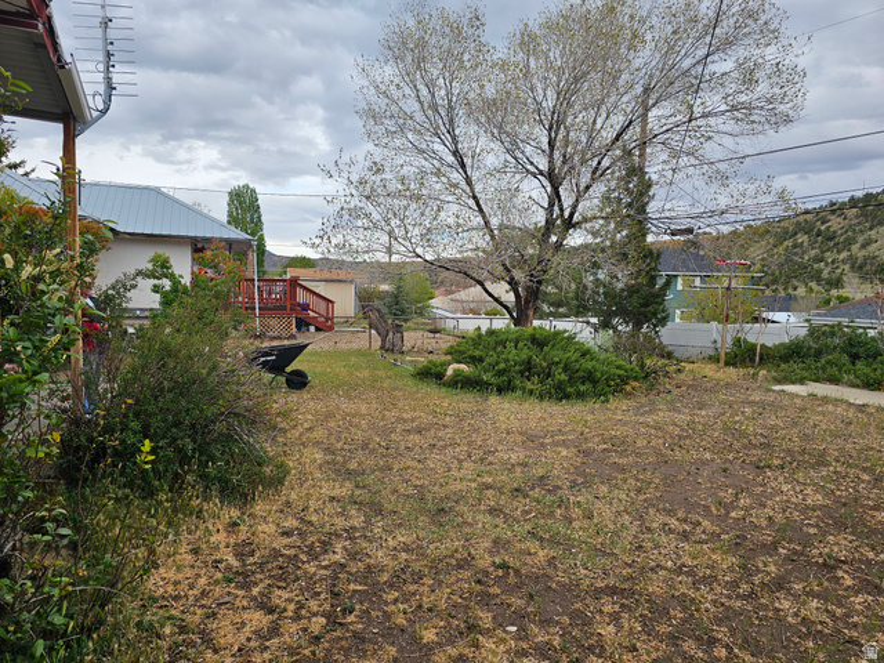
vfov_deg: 58.9
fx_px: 587
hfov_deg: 73.9
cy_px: 332
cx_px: 442
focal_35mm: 23
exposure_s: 1/405
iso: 10
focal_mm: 6.3
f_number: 1.7
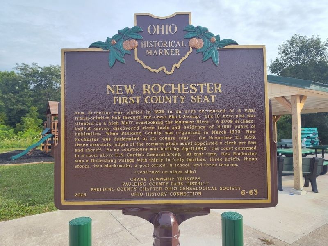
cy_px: 123
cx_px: 164
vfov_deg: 58.9
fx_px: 218
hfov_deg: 73.9
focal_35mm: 23
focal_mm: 5.56
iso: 100
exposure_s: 1/954
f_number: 1.8
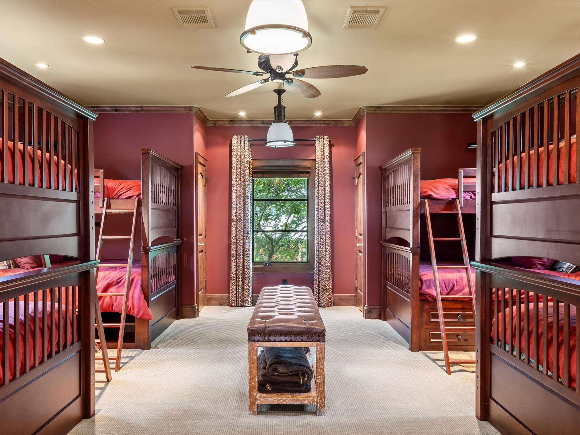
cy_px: 224
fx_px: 469
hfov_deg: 63.4
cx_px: 281
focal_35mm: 28
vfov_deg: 49.7
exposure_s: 6
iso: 100
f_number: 11
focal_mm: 17
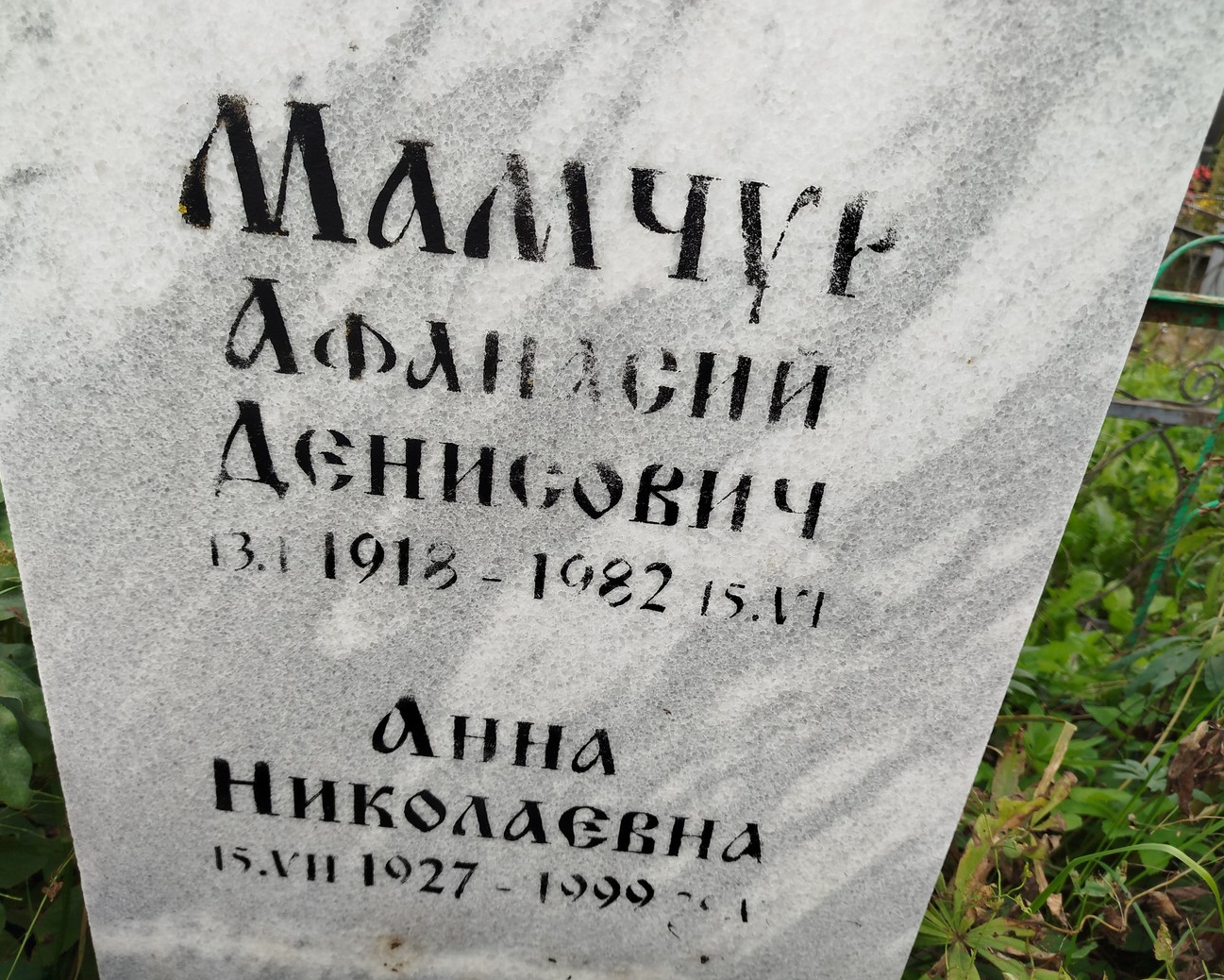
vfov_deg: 54.9
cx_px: 590
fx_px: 942
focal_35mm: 26
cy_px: 504
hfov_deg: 66.0
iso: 50
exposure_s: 1/235
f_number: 1.7
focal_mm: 5.31
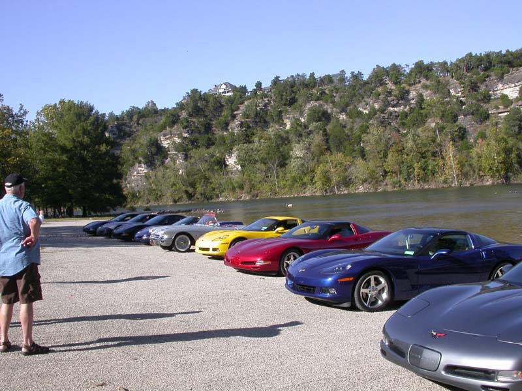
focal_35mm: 38
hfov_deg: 49.0
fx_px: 573
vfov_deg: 37.7
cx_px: 261
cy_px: 196
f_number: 6.7
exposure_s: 1/246
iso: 100
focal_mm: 7.85
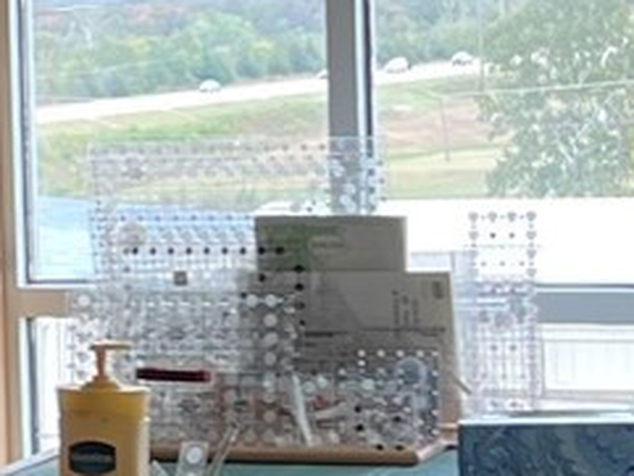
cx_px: -347
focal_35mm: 207
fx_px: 3793
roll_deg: +2.0
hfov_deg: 9.3
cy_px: 163
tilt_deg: -1.9
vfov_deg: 7.2
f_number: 1.5
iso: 40
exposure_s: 1/121
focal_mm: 5.7
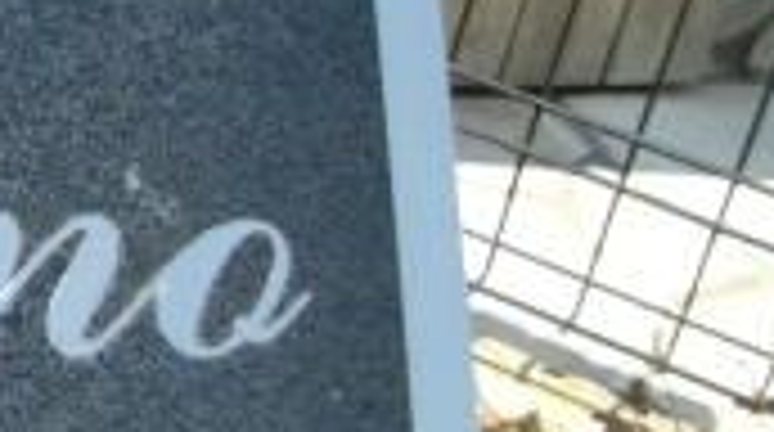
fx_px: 2581
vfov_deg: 9.5
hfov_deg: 14.9
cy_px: 14
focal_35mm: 126
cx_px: -616
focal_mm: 5.7
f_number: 2.9
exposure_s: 1/500
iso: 100
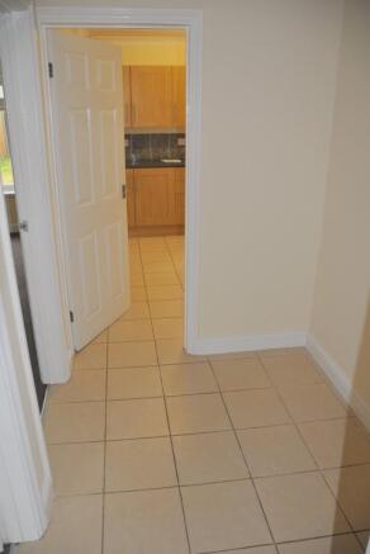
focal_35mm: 27
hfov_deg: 48.0
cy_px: 277
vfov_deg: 67.3
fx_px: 416
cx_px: 185
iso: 200
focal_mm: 18
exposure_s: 1/60
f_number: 3.5
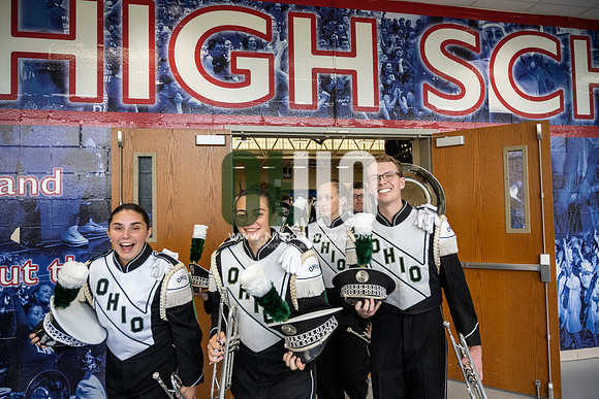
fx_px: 399
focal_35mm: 24
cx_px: 300
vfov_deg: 53.2
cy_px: 200
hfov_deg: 73.7
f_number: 4
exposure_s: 1/800
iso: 3200
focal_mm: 24
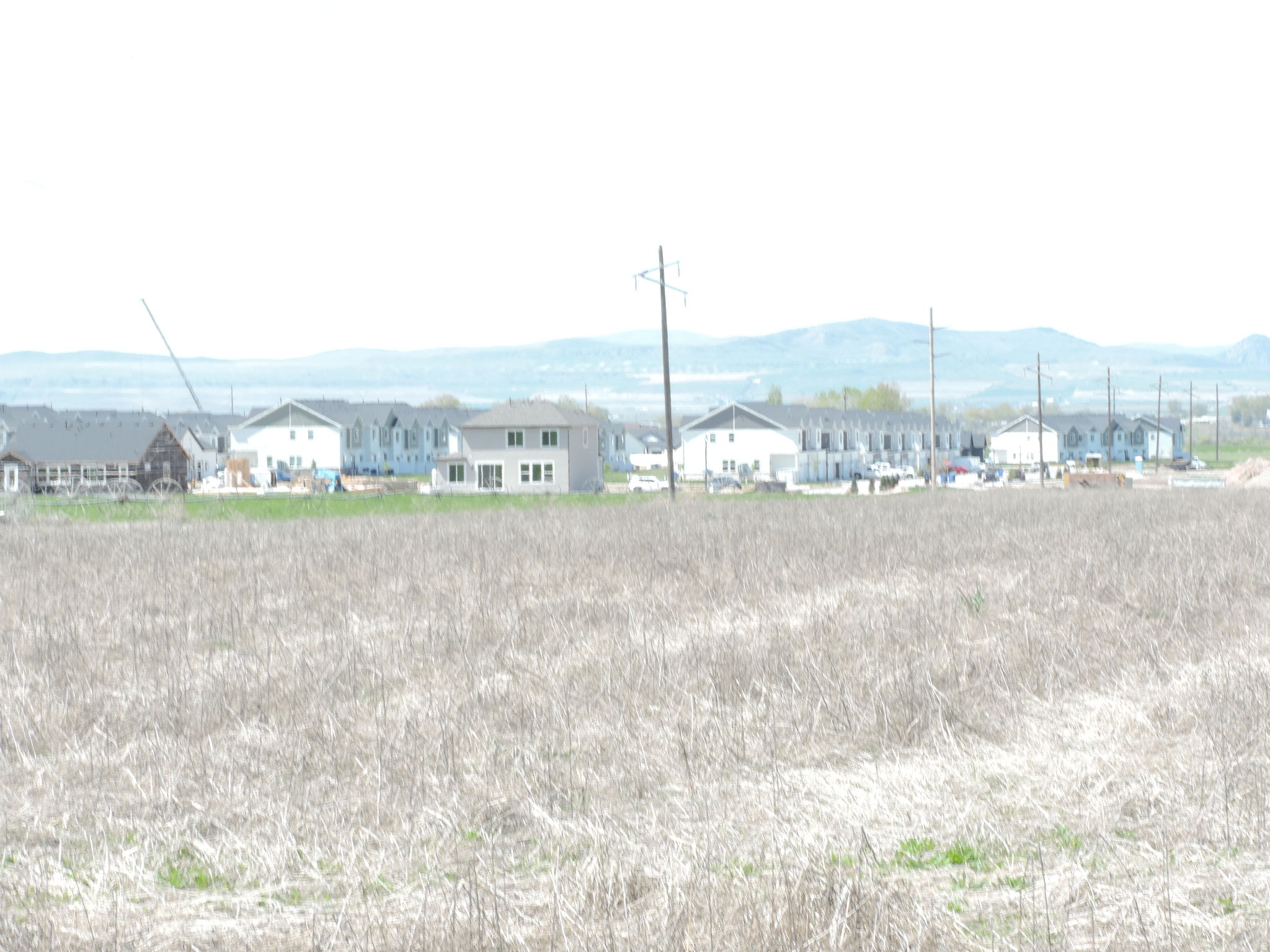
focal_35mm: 100
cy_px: 476
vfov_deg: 14.8
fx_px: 3669
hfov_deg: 19.6
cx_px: 635
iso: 80
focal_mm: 17.8
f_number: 8.2
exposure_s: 1/60
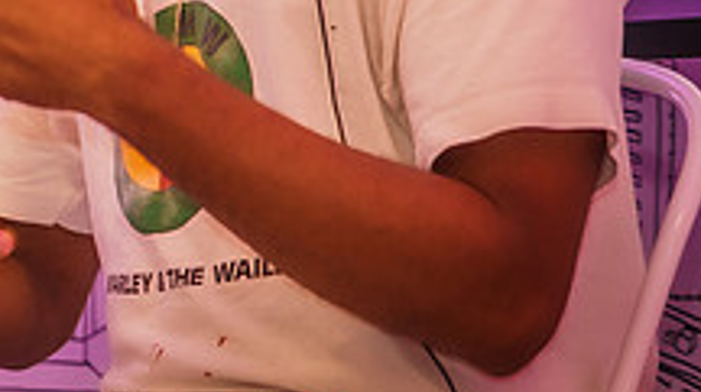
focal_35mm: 315
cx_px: -607
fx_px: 5849
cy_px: -255
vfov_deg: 3.8
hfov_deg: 6.7
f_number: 4.5
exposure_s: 1/125
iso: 500
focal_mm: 65
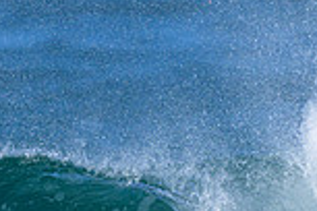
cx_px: 225
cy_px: 328
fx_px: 36787
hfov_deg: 0.5
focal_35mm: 4178
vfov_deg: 0.3
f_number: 6.3
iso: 280
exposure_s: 1/2000
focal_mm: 800
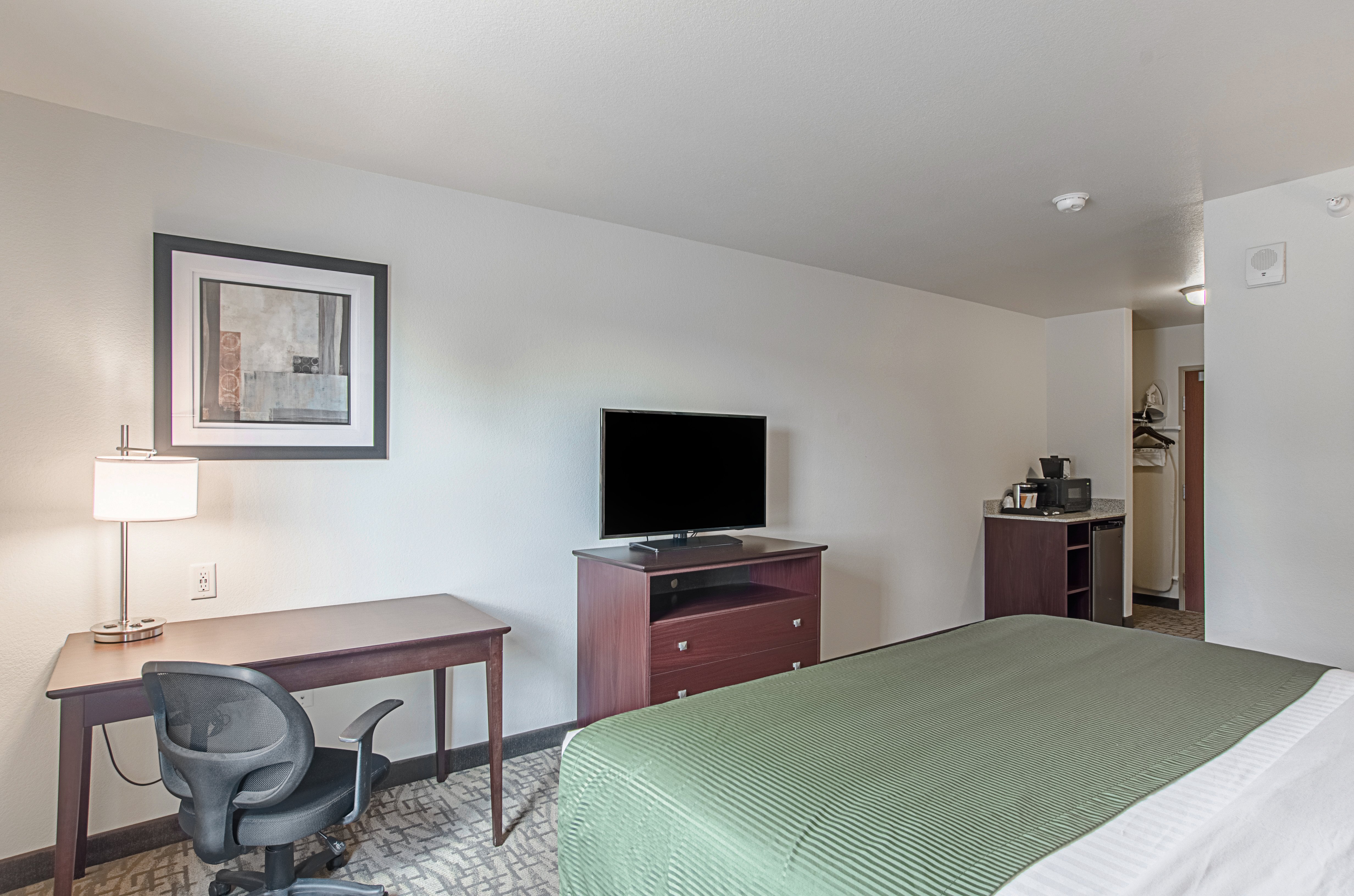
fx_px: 676
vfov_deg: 67.1
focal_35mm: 18
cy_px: 448
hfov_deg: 90.1
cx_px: 677
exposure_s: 1/60
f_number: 8
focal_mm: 12
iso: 400
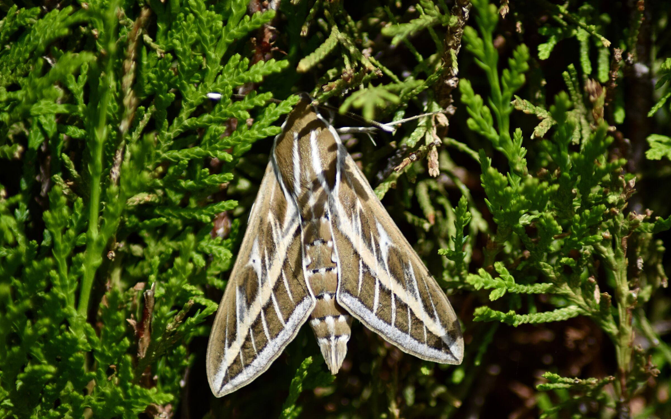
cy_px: 200
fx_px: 8413
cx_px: 335
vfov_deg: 2.9
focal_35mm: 460
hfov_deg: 4.6
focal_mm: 300
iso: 360
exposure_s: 1/2000
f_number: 5.6
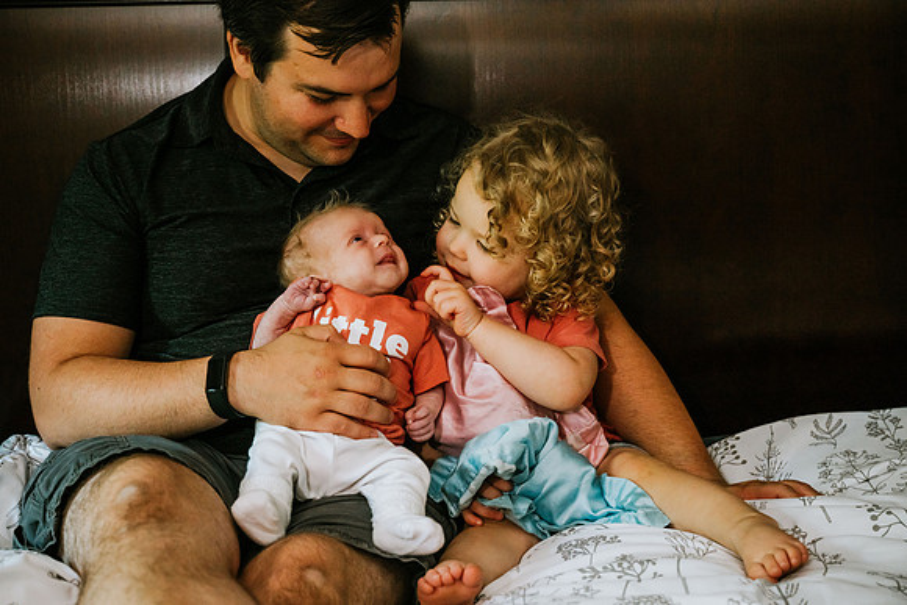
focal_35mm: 58
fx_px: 1462
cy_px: 302
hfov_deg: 34.5
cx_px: 454
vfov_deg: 23.4
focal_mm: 58
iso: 1250
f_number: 5
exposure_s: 1/250
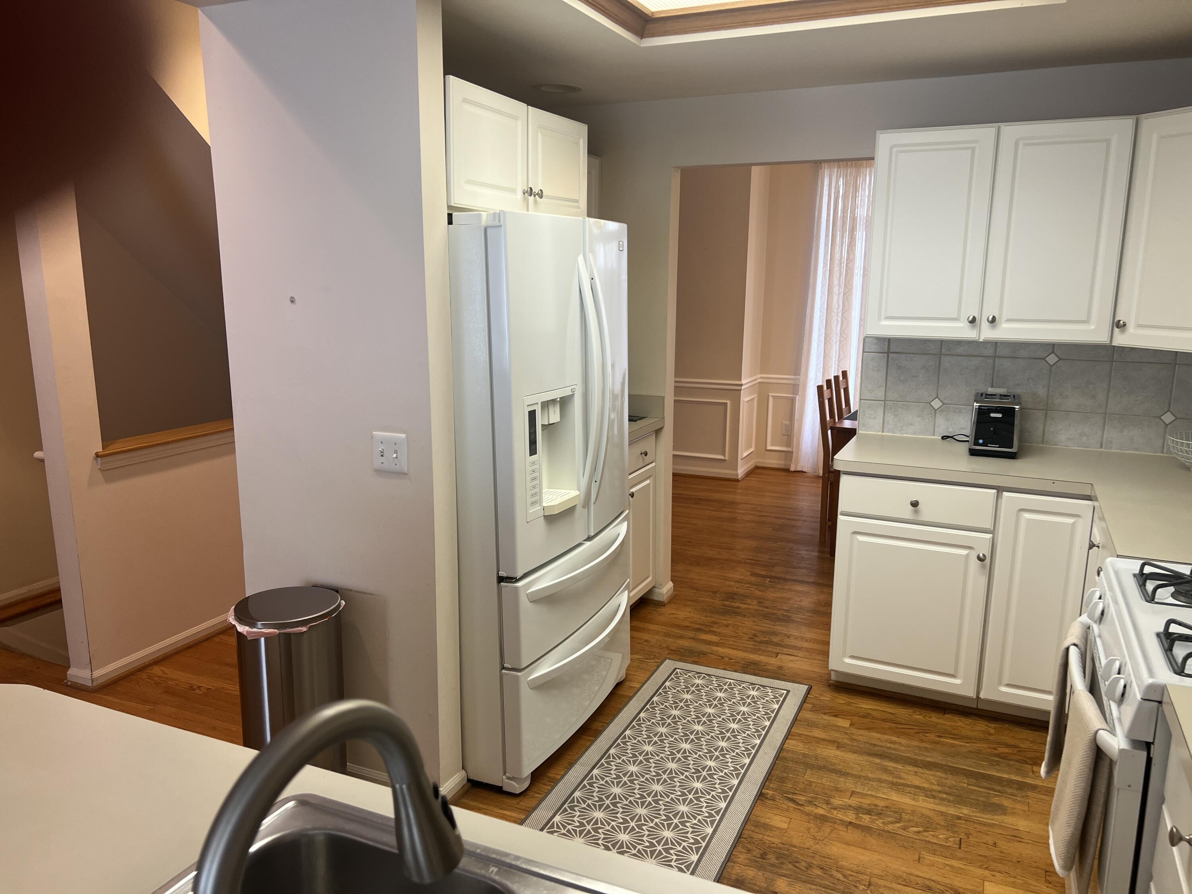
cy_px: 447
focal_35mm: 26
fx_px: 895
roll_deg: +0.2
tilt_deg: -12.0
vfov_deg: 53.1
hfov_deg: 67.3
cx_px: 596
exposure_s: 1/60
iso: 80
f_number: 1.5
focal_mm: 5.7
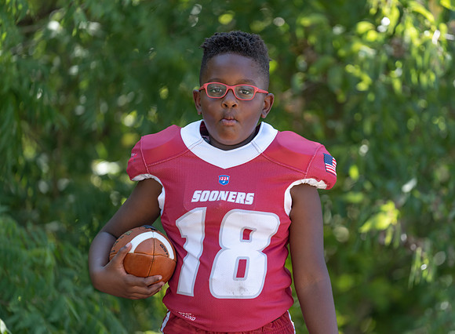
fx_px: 2576
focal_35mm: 197
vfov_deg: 7.4
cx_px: 255
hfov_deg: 10.1
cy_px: 164
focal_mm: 182
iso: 100
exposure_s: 1/320
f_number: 2.8
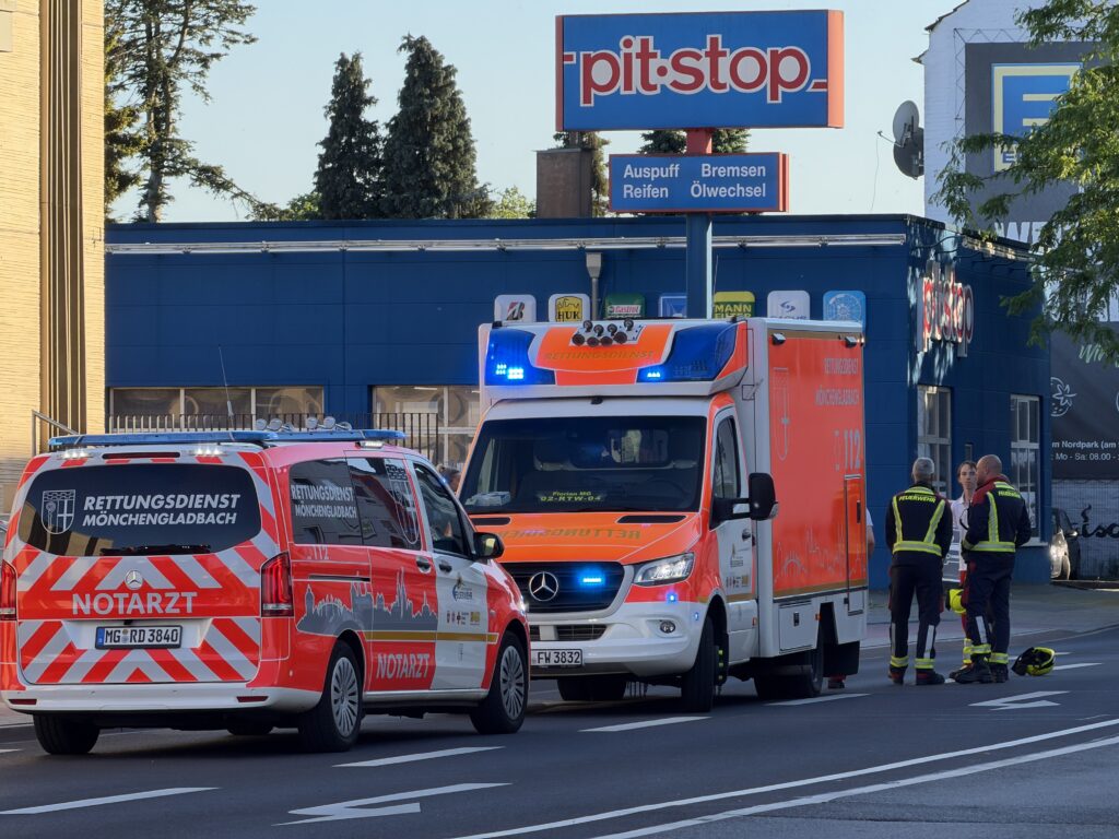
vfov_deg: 7.4
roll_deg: +0.2
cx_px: 560
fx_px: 6465
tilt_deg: +0.2
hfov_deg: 9.9
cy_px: 420
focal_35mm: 200
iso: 40
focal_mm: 16.89
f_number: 2.8
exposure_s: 1/212
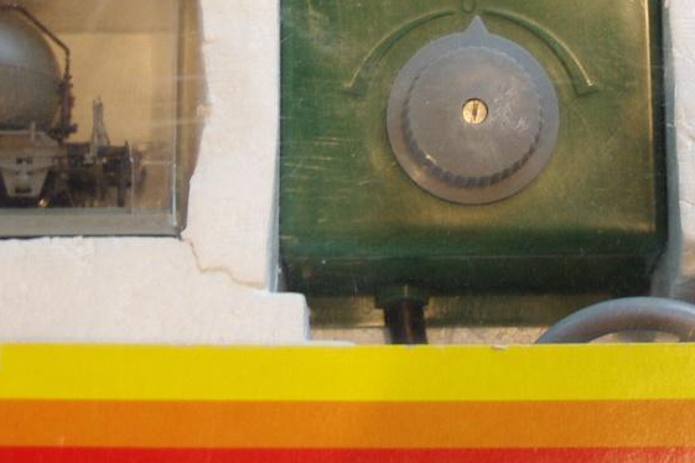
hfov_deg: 15.8
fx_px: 2510
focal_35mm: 130
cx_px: 400
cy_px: -130
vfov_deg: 10.3
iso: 400
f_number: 4
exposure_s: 1/13
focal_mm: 27
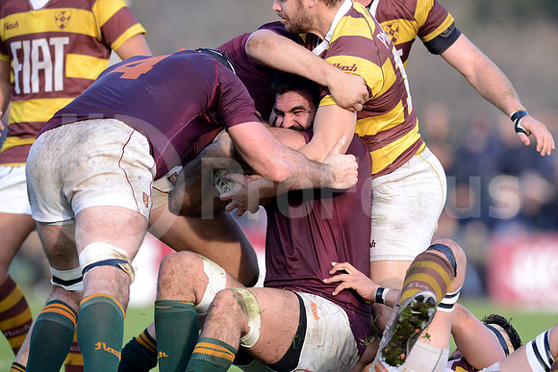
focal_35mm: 420
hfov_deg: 4.9
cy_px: 186
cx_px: 279
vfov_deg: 3.3
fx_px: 6511
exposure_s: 1/1250
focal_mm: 420
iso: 1100
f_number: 4
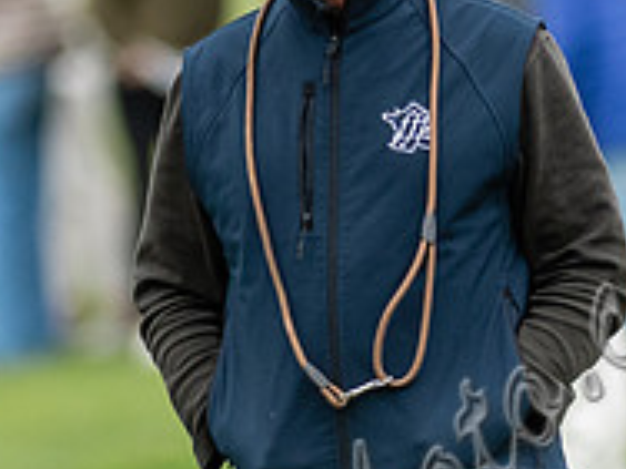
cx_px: 255
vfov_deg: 0.8
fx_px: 32606
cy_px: 617
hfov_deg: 1.1
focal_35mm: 1803
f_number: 2.8
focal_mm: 300
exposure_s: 1/8000
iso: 640
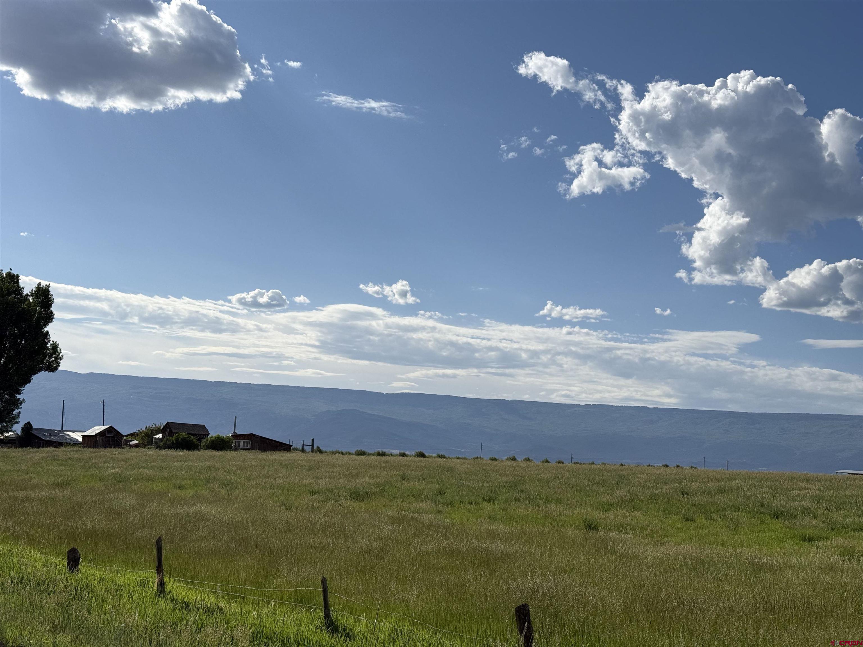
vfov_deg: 30.3
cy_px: 324
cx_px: 432
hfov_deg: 39.7
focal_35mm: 48
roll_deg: -4.4
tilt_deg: +7.1
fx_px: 1197
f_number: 1.78
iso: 64
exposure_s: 1/11364
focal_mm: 6.76
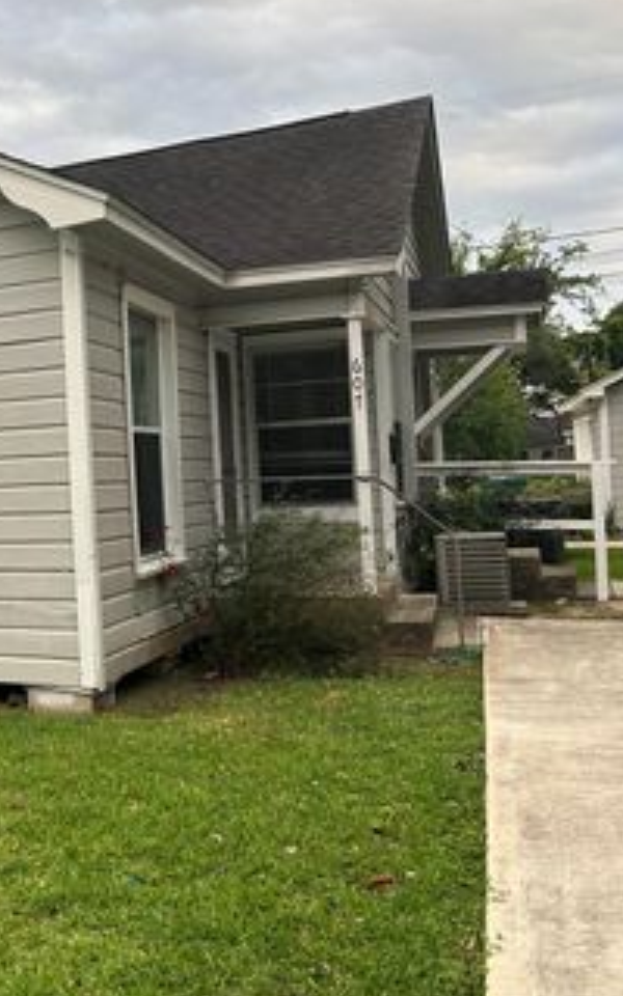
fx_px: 1168
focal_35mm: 43
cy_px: 462
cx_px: -140
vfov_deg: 46.2
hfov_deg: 26.3
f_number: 1.5
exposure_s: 1/370
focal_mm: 5.7
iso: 50
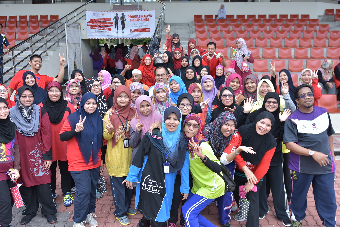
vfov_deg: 36.9
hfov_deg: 53.1
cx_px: 170
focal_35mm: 36
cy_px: 114
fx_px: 340
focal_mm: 24
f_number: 2.8
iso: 100
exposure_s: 1/200
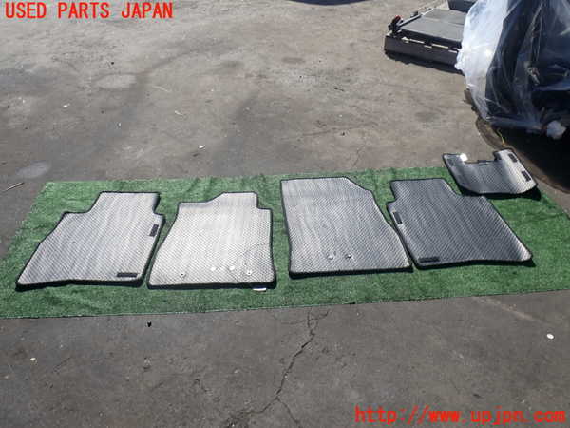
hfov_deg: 60.0
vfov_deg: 46.8
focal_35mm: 30
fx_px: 494
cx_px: 285
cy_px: 214
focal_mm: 5.4
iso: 100
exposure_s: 1/160
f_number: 9
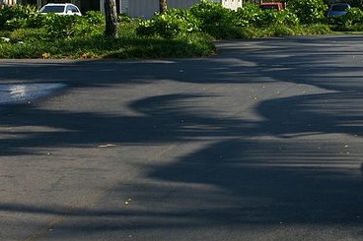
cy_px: 128
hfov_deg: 22.6
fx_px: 904
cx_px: 233
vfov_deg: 15.2
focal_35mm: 90
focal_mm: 43
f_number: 10
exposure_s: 1/250
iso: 200
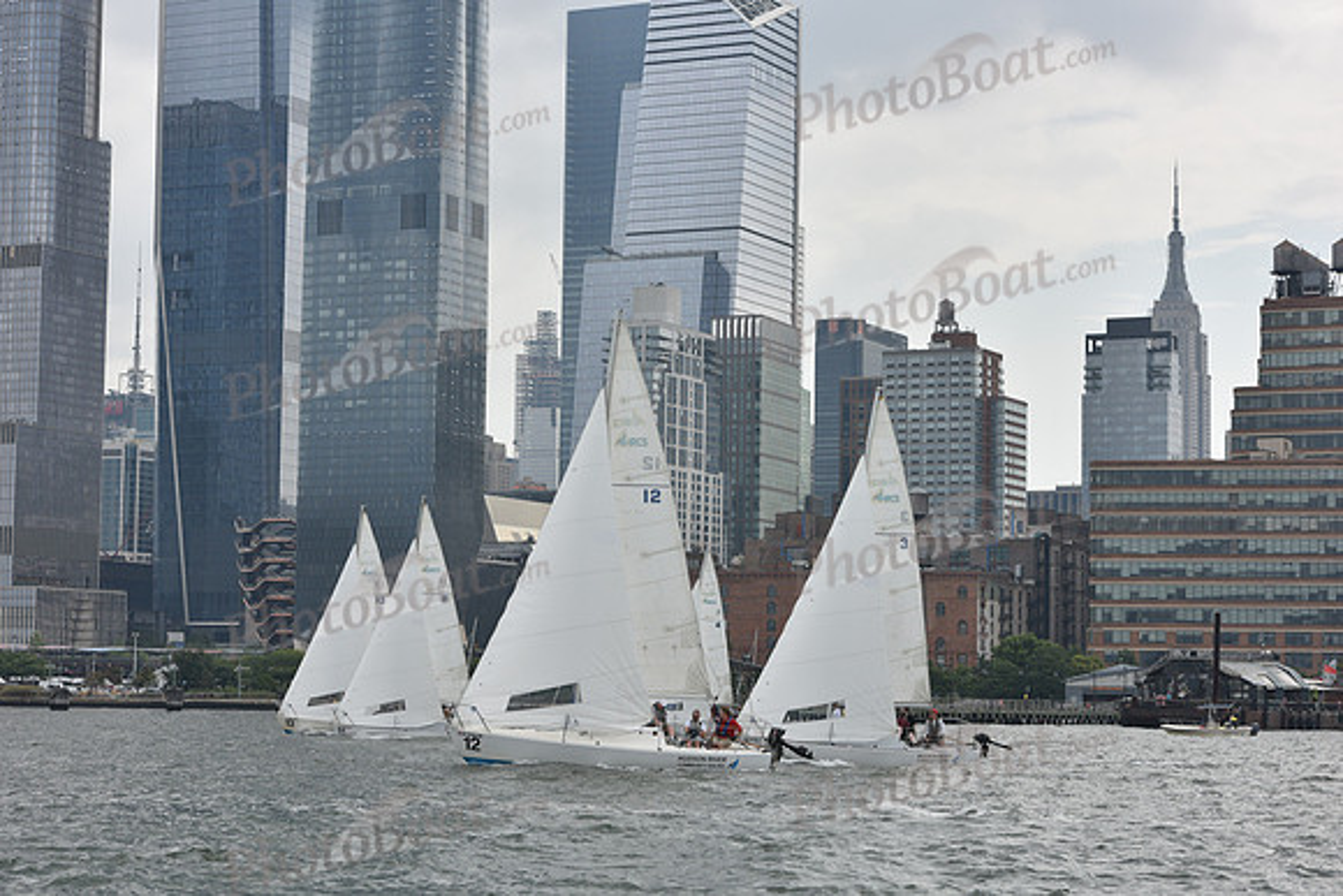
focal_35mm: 80
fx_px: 2985
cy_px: 448
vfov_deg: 17.1
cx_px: 672
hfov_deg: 25.4
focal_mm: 80
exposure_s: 1/1250
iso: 320
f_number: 9
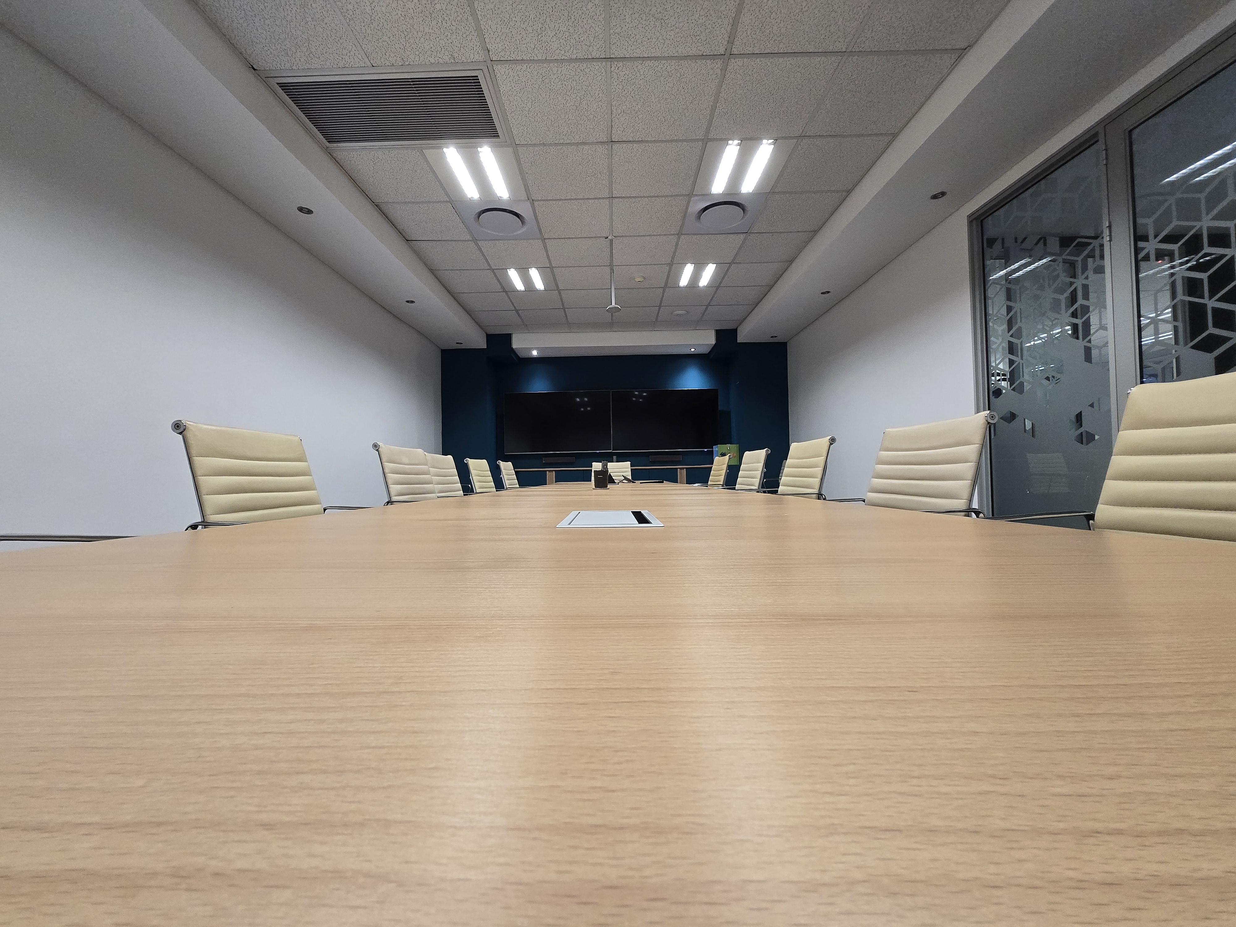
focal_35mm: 13
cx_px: 618
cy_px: 464
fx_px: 464
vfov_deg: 89.9
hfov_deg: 106.2
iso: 200
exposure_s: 1/50
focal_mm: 1.7
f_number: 2.2
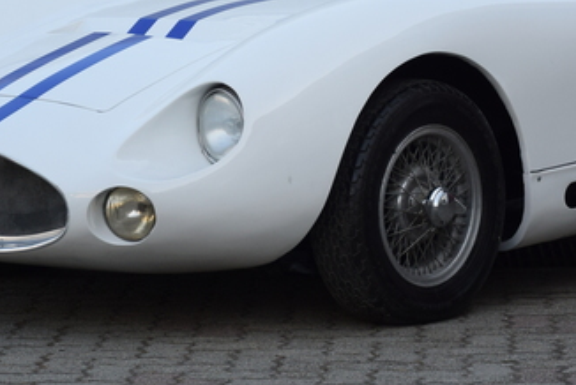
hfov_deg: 7.8
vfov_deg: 5.2
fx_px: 4244
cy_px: 48
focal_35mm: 265
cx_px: 455
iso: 400
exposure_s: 1/400
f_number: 5.3
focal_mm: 70
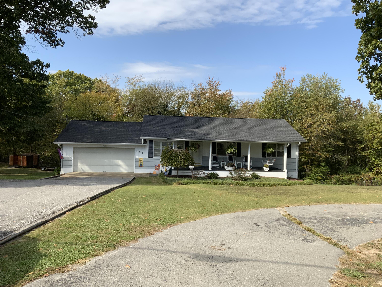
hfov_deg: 61.7
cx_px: 191
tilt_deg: -1.7
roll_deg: -2.2
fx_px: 320
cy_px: 144
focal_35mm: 29
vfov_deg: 48.2
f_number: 1.8
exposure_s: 1/1250
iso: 16
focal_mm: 3
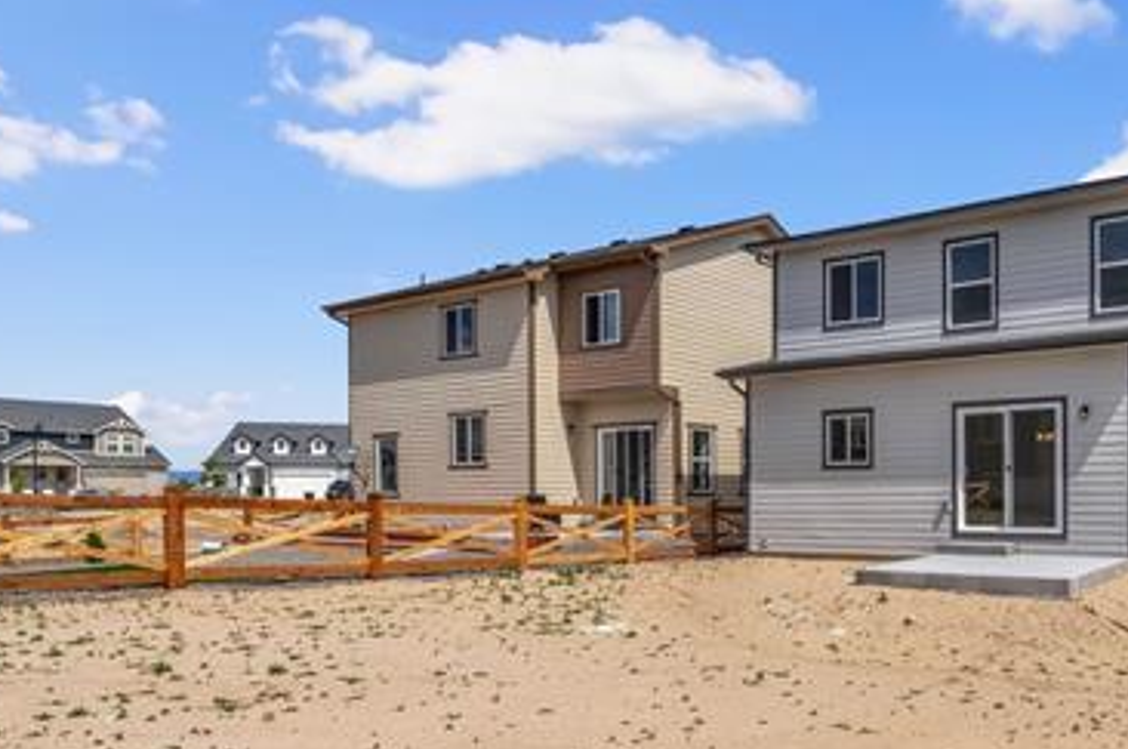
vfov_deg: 44.3
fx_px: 904
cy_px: 505
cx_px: 891
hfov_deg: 59.3
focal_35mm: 29
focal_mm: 16.5
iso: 100
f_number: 9
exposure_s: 1/320
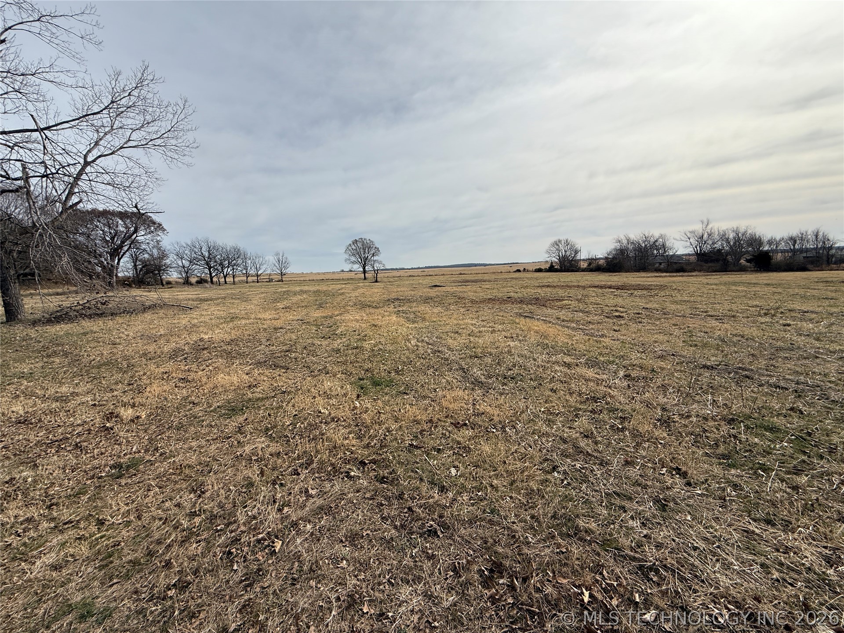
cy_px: 316
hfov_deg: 102.1
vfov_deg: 85.7
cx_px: 422
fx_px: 341
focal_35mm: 14
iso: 50
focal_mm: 2.22
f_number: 2.2
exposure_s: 1/4425
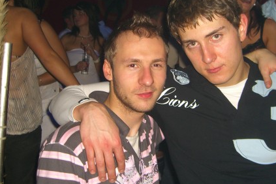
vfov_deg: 24.2
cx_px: 168
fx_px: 429
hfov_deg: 35.5
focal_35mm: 56
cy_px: 78
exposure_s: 1/60
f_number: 2.8
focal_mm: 7.9
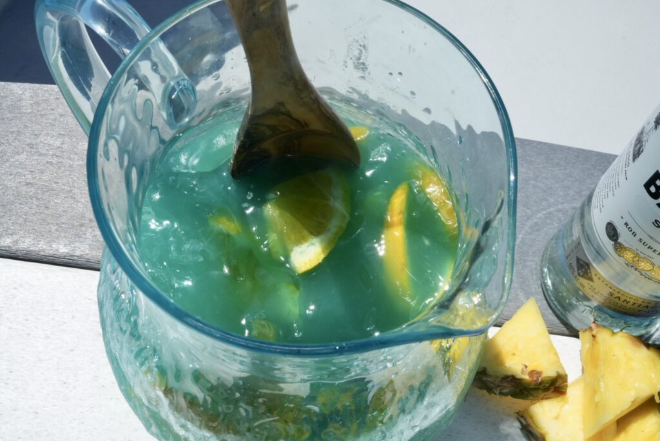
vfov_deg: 33.3
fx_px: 737
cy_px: 220
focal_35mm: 40
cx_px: 330
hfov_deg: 48.2
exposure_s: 1/250
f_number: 22
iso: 400
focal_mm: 26.8
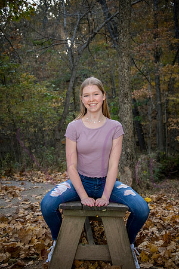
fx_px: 358
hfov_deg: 28.1
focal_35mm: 48
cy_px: 134
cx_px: 90
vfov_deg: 41.1
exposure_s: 1/250
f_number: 5.6
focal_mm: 48
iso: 800
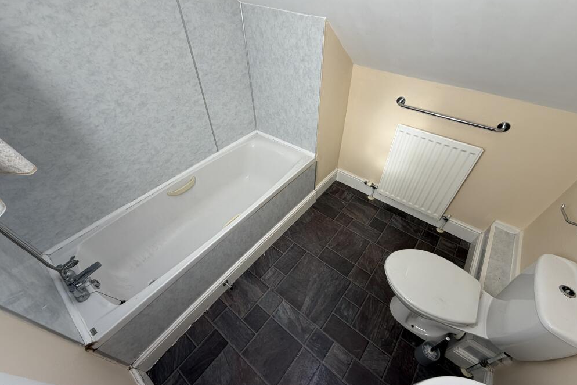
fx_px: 240
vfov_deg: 77.3
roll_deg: +1.5
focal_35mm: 15
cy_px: 189
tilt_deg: -44.1
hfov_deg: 100.4
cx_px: 297
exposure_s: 1/121
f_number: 2.2
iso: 50
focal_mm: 2.22
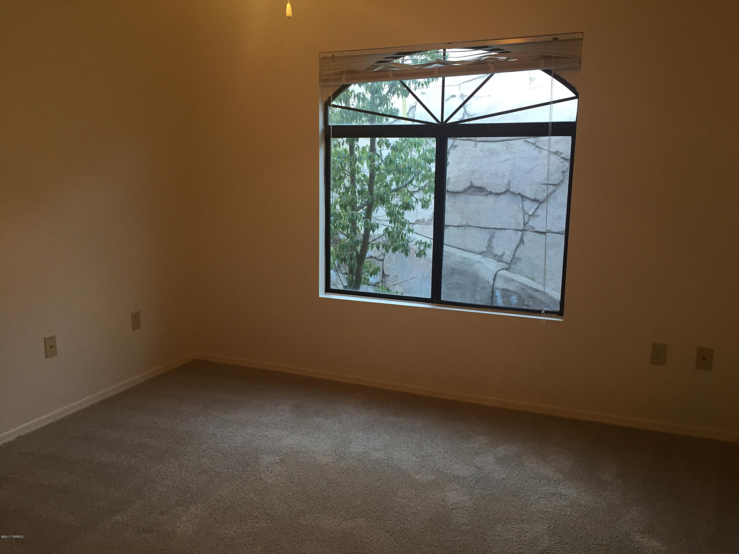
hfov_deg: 61.7
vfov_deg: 48.2
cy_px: 277
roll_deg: -0.4
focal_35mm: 29
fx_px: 619
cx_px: 370
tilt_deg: -10.4
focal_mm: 4.15
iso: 40
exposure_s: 1/30
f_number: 2.2
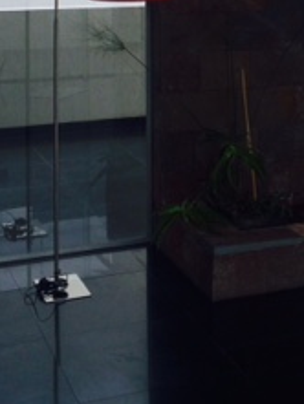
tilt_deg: -3.4
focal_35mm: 84
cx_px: 278
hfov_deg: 17.3
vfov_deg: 22.4
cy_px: -4
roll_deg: +1.5
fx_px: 983
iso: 32
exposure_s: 1/323
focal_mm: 4.15
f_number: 2.2
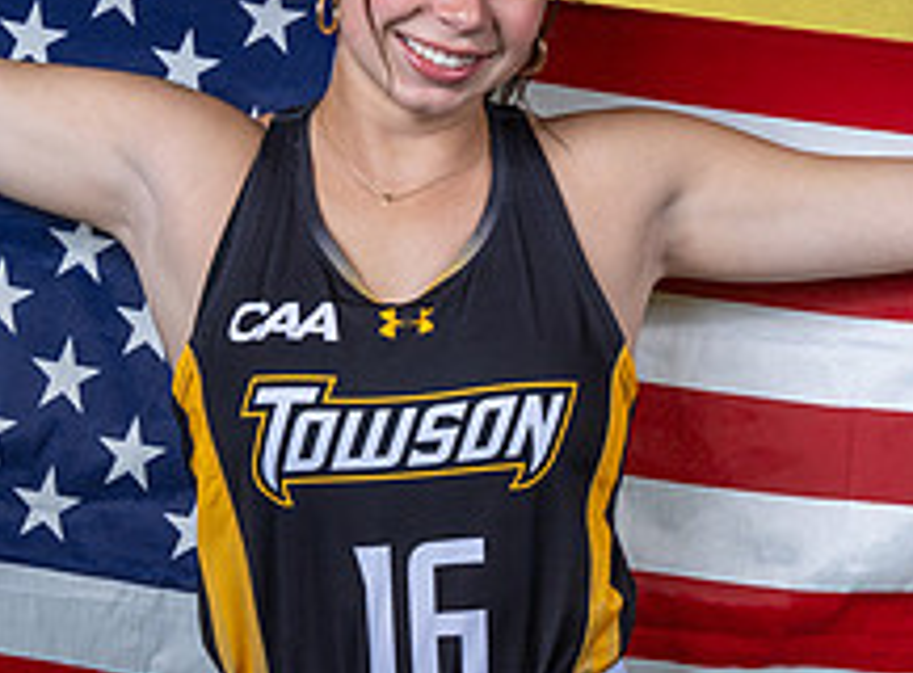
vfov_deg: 8.6
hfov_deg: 11.6
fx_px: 4483
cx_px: 634
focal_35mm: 171
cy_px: 441
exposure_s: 1/200
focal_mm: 52
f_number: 8
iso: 100
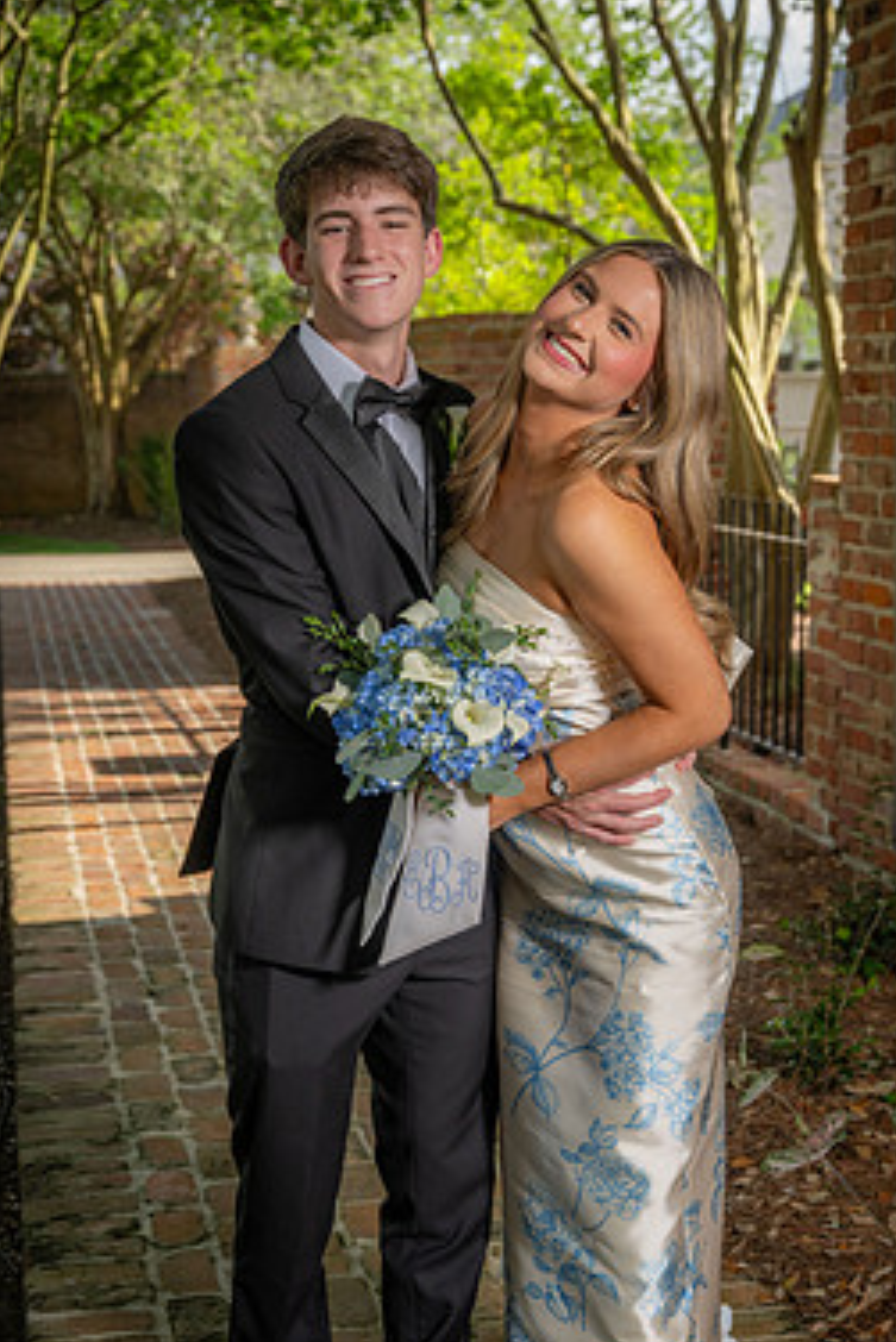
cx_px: 525
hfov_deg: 22.3
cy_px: 796
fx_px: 2275
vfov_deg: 32.8
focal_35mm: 61
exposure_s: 1/160
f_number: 5.6
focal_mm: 51
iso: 100
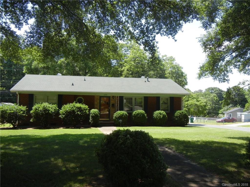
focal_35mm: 30
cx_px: 125
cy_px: 94
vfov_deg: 46.8
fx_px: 217
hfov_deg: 60.0
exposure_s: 1/411
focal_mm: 5.4
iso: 160
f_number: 3.5
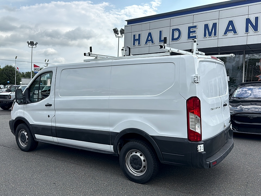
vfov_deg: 54.9
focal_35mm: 25
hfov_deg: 69.4
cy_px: 98
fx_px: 188
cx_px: 130
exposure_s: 1/4405
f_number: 1.78
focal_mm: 6.76
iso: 80
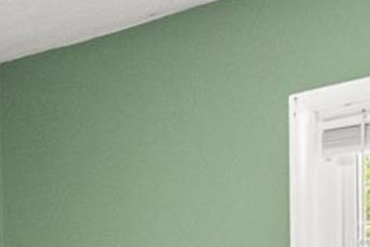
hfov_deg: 17.0
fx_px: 1152
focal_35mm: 112
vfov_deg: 11.2
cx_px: -135
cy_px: 483
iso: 1600
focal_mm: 10
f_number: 4.5
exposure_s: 1/30
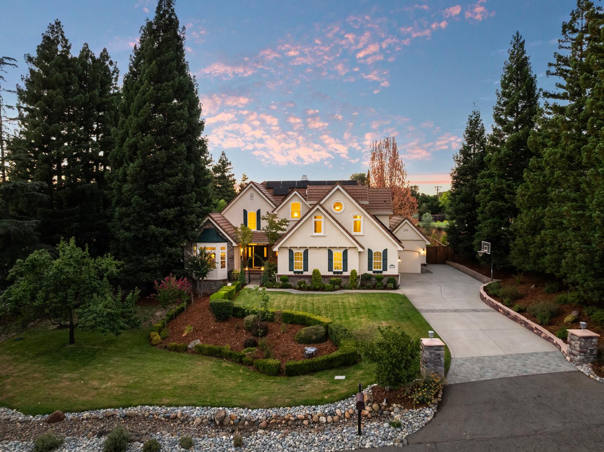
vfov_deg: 56.8
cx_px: 302
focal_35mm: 24
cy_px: 226
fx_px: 418
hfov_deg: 71.6
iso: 800
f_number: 2.8
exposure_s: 1/80
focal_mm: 12.29
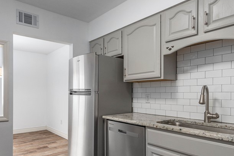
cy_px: 92
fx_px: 162
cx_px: 92
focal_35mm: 25
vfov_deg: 50.9
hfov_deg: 70.7
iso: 200
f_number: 8
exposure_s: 1/60
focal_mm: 14
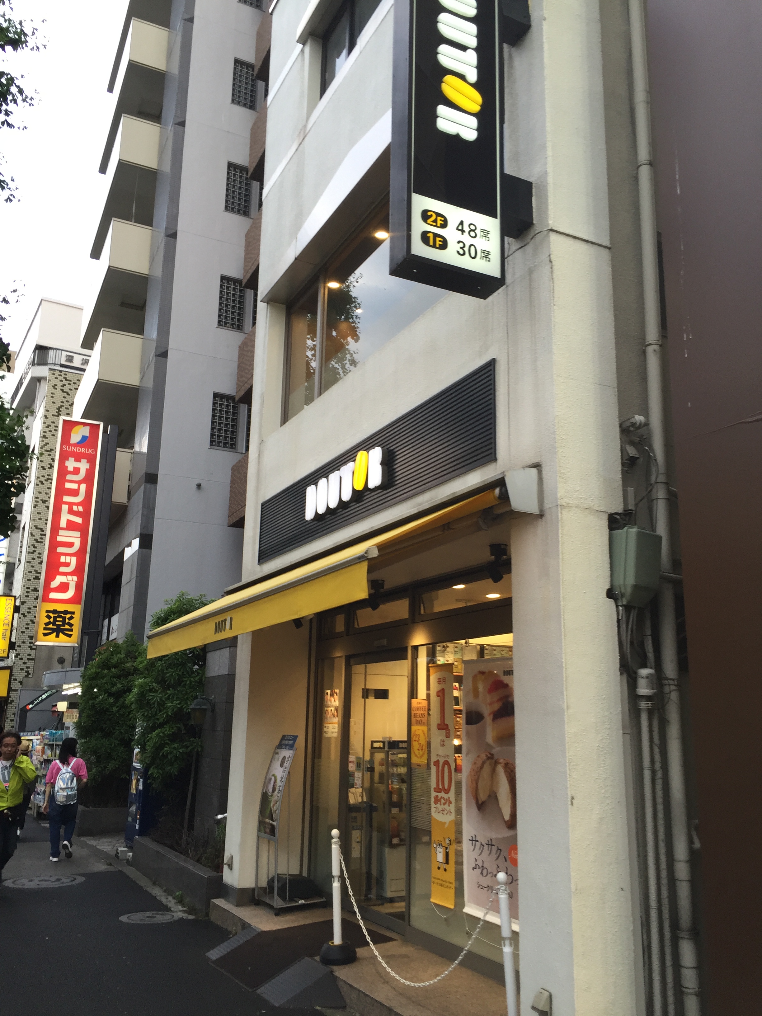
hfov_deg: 48.2
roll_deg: -0.6
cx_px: 381
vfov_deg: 61.7
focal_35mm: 29
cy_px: 508
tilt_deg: +12.9
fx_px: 851
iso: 50
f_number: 2.2
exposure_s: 1/100
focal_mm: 4.15
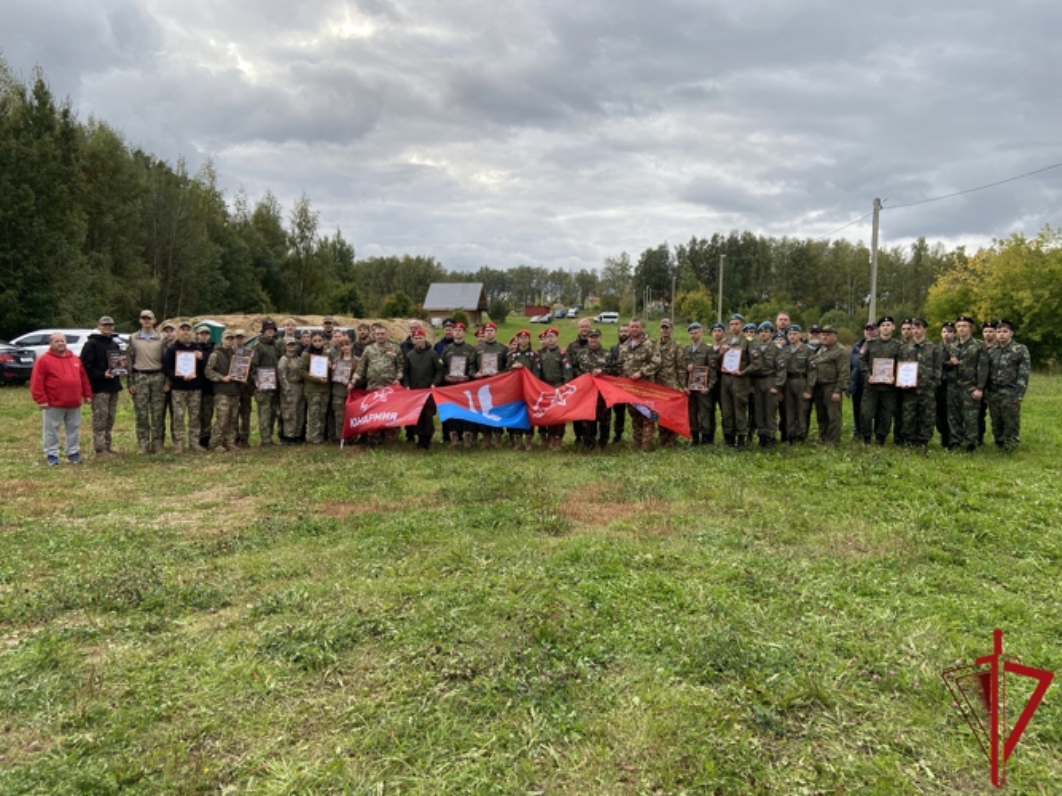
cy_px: 398
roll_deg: +0.4
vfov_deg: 53.0
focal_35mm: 26
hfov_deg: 67.3
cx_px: 531
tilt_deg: -4.2
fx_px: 798
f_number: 1.8
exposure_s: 1/644
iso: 32
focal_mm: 4.25
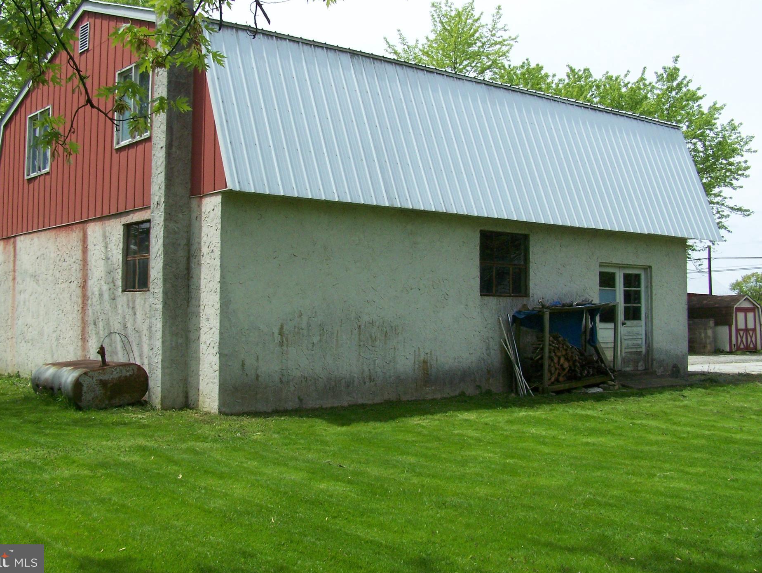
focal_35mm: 42
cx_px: 362
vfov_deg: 34.4
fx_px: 925
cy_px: 261
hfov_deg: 44.7
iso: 160
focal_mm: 6.3
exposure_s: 1/640
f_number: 5.6
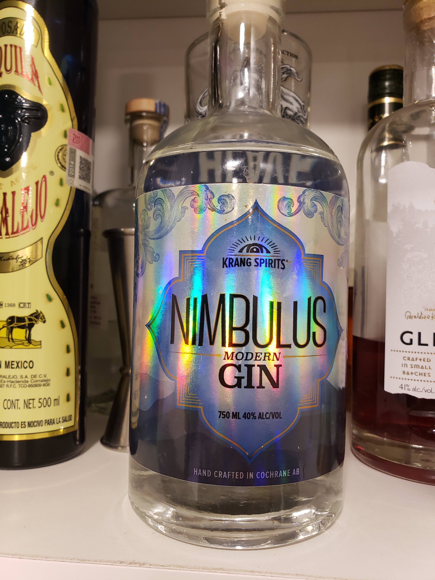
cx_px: 218
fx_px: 436
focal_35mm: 26
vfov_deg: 67.3
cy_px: 290
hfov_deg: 53.1
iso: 250
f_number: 2.4
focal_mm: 4.3
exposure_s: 1/40
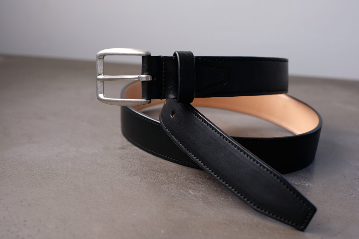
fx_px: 528
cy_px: 120
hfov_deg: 37.5
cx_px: 180
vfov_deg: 25.5
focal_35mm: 53
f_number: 4
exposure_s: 1/60
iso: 200
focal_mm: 35
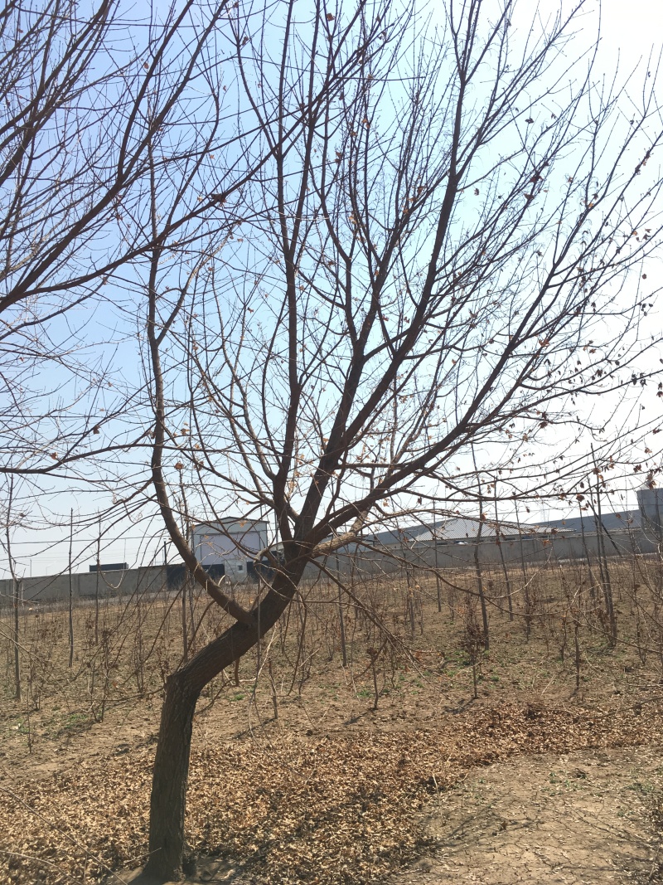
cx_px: 332
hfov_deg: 48.2
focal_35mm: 29
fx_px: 741
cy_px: 442
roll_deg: +4.7
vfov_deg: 61.7
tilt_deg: +9.4
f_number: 2.2
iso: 25
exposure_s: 1/1115
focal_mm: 4.15
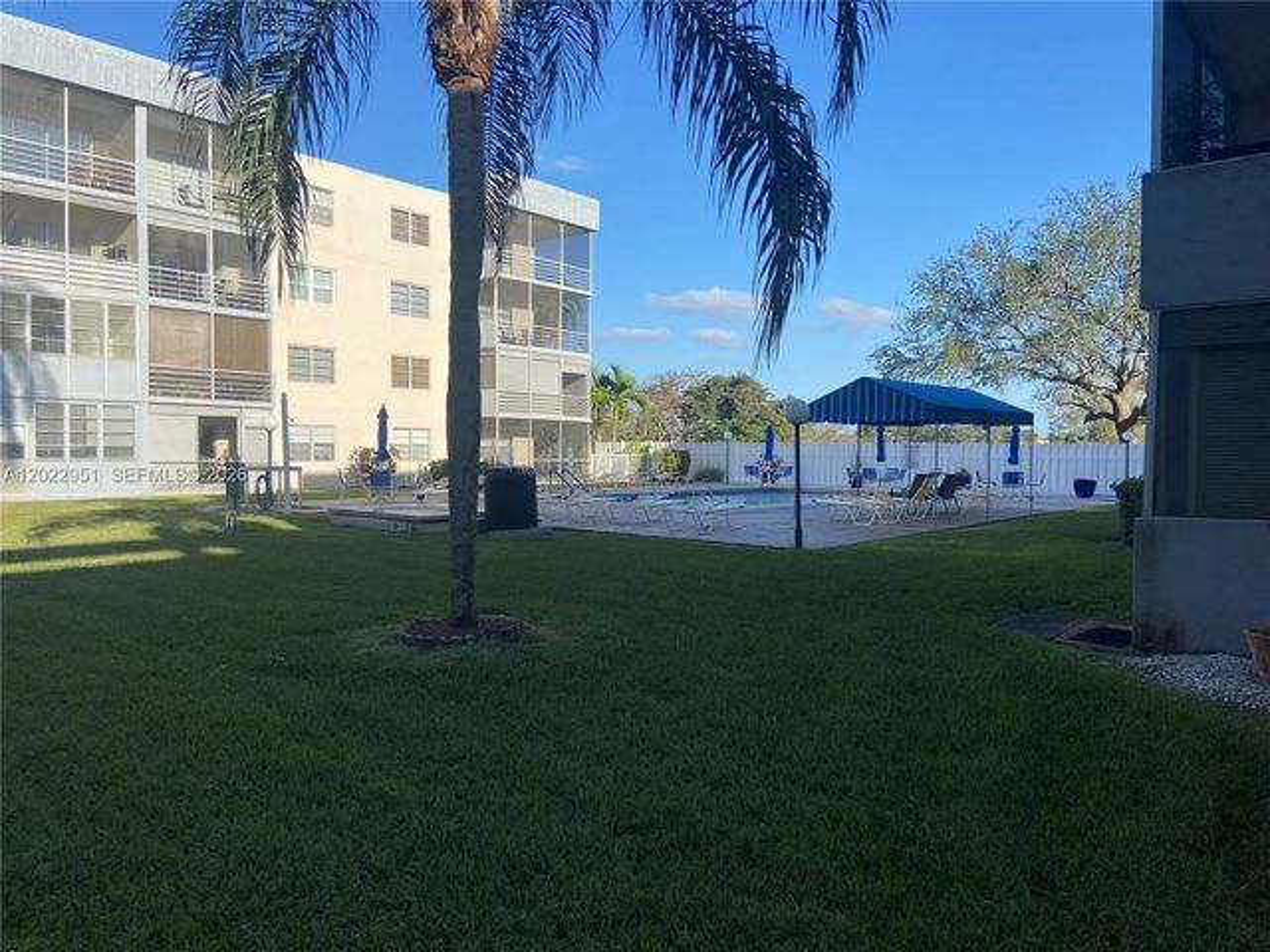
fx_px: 954
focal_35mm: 26
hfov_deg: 67.3
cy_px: 476
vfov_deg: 53.1
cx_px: 635
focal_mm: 4.25
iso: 32
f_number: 1.8
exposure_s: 1/1961
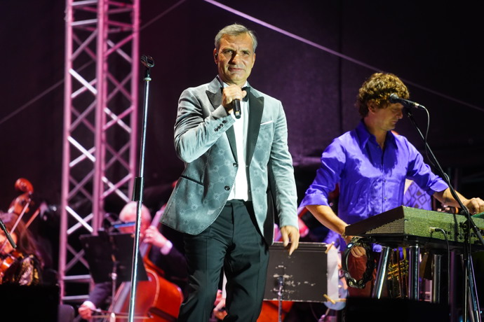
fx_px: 2689
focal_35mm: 200
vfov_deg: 6.9
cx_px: 242
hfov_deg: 10.3
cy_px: 161
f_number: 4
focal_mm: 200
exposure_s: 1/200
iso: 4000
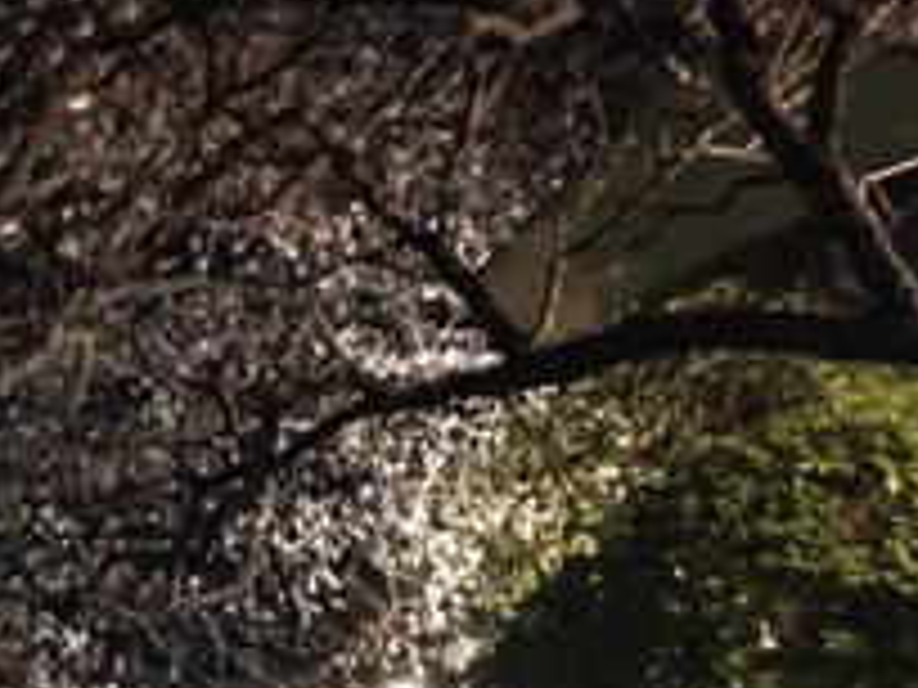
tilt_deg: +29.5
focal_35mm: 64
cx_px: -40
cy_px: 616
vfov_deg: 22.4
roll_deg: +1.0
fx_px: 1697
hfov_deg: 28.1
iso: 800
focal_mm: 4.15
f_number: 2.2
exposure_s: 1/15
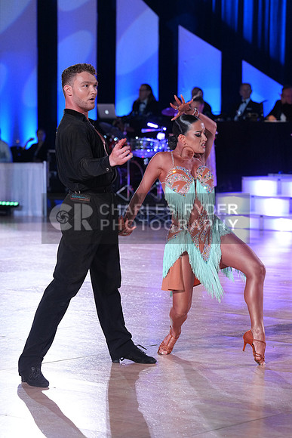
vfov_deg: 15.8
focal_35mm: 130
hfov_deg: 10.6
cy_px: 219
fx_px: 1581
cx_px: 146
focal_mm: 130
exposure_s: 1/250
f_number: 5
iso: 2500
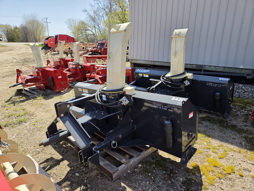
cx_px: 127
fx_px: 169
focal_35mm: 23
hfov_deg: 73.9
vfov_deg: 58.9
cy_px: 96
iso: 80
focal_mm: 5.4
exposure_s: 1/3229
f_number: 1.8
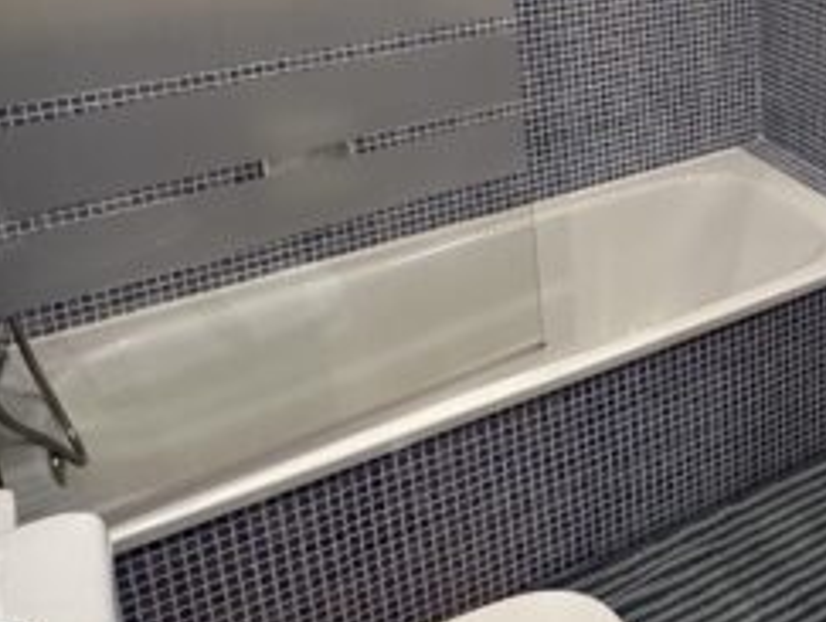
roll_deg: +0.2
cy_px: 3
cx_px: 863
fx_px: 1099
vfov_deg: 29.5
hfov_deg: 36.2
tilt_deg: -15.1
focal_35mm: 46
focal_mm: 2.22
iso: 250
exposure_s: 1/100
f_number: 2.2
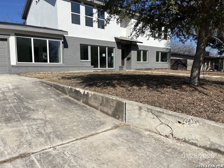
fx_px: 168
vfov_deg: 53.1
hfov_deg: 67.3
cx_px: 112
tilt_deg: -5.2
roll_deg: -2.9
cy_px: 84
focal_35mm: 26
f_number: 1.6
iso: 50
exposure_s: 1/6173
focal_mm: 5.1
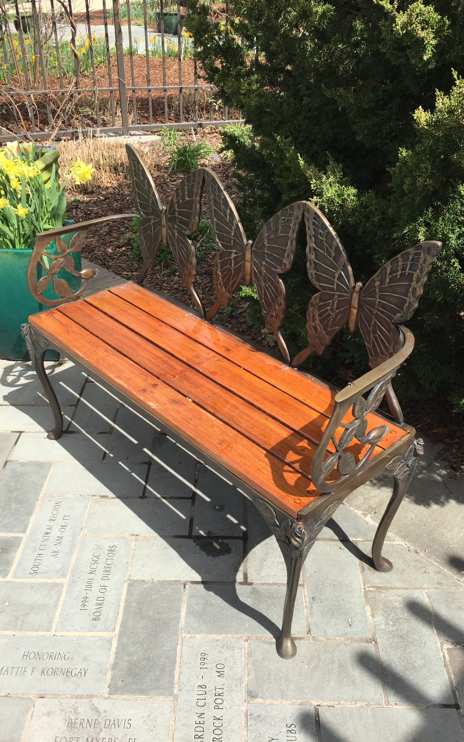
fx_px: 627
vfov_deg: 61.2
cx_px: 230
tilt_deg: -32.9
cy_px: 369
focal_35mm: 31
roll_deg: -0.7
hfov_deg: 40.6
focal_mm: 4.15
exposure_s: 1/1412
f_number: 2.2
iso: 32
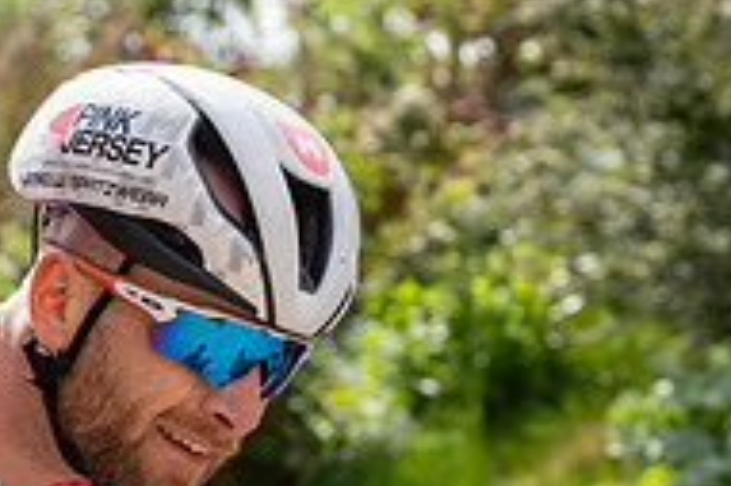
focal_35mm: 213
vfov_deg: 6.4
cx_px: 283
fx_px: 4321
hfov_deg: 9.7
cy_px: 465
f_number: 5
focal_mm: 70
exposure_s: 1/1000
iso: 400
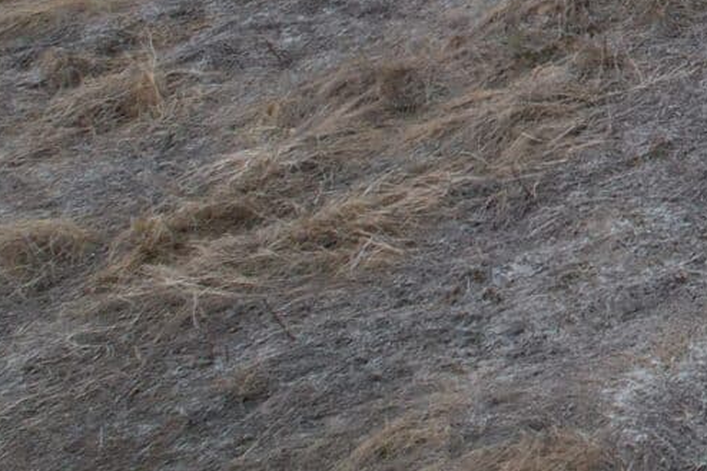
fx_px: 2238
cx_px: 1802
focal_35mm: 114
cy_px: -598
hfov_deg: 12.8
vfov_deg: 10.6
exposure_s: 1/2500
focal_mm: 8.38
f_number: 2.8
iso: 150
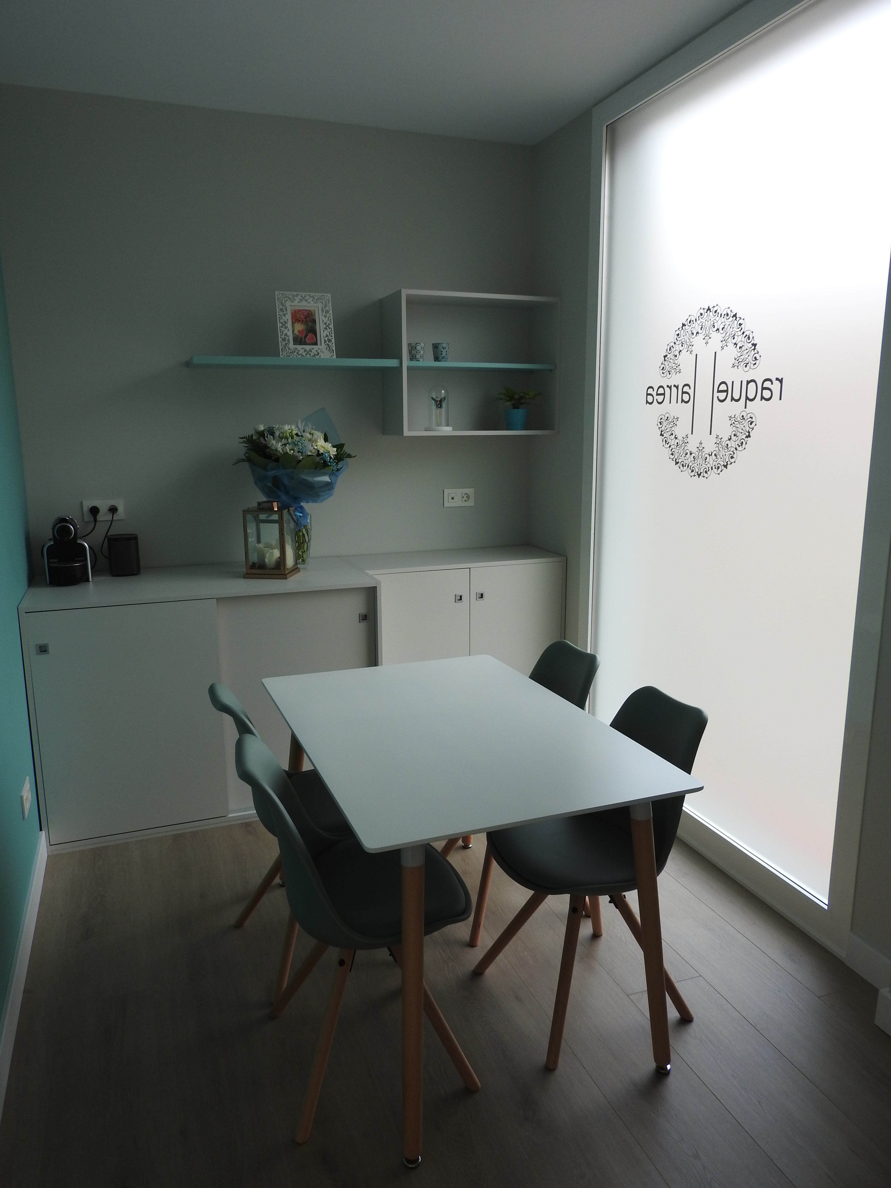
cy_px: 594
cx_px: 446
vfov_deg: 71.6
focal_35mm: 24
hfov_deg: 56.8
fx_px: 824
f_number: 3.3
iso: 100
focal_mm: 4.3
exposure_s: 1/200
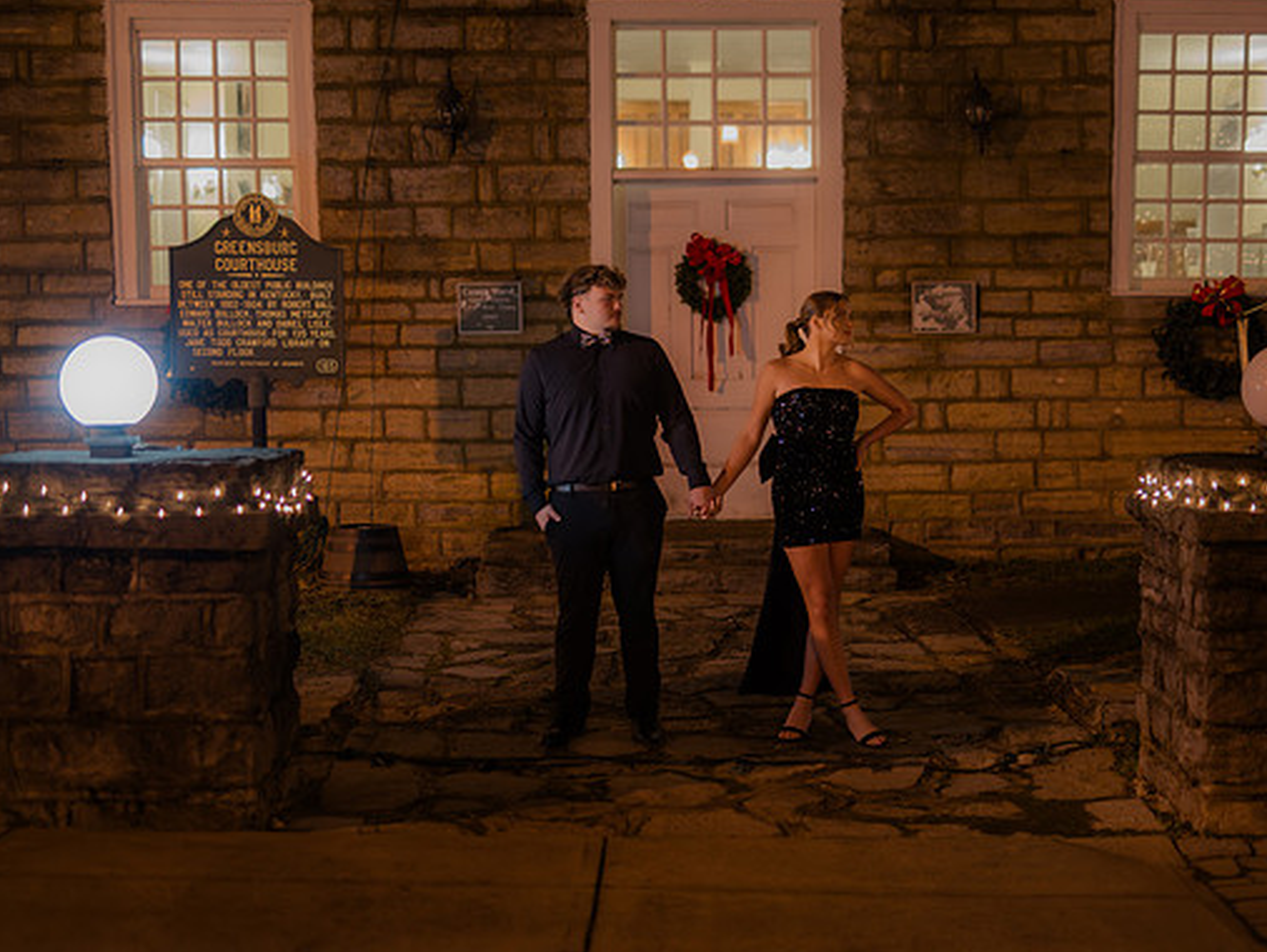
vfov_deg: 24.8
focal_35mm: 59
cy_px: 493
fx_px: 2161
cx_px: 756
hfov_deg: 32.6
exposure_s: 1/100
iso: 2500
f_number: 1.4
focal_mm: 50
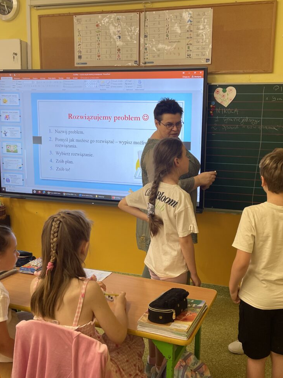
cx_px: 172
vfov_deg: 54.0
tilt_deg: -9.9
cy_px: 186
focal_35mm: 34
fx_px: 371
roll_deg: -1.4
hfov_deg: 41.6
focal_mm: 5.1
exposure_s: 1/90
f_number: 1.6
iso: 125
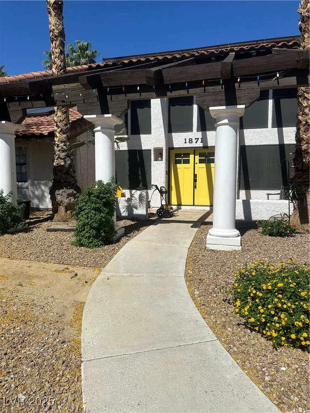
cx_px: 155
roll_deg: -0.3
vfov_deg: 71.6
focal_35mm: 24
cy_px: 206
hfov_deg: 56.8
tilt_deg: -1.5
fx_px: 287
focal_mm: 6.86
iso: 80
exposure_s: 1/9709
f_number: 1.78
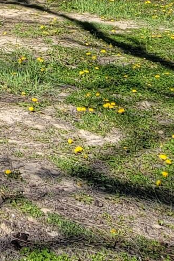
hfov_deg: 13.2
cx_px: -217
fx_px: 602
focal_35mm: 83
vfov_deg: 20.6
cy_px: -138
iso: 50
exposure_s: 1/1437
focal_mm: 2.2
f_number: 2.2
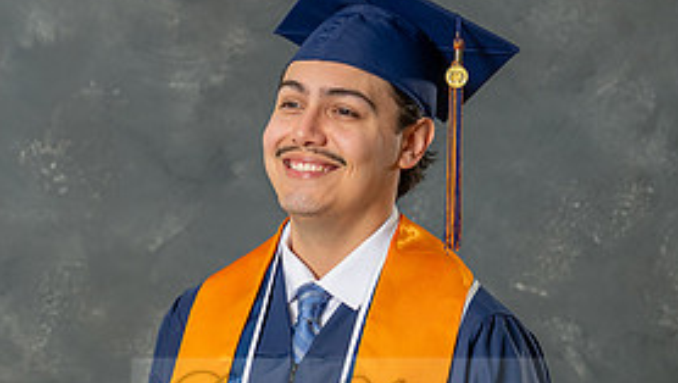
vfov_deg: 8.4
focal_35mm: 144
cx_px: 276
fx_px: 2591
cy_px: 378
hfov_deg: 14.9
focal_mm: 52
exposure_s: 1/200
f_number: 3.5
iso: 200
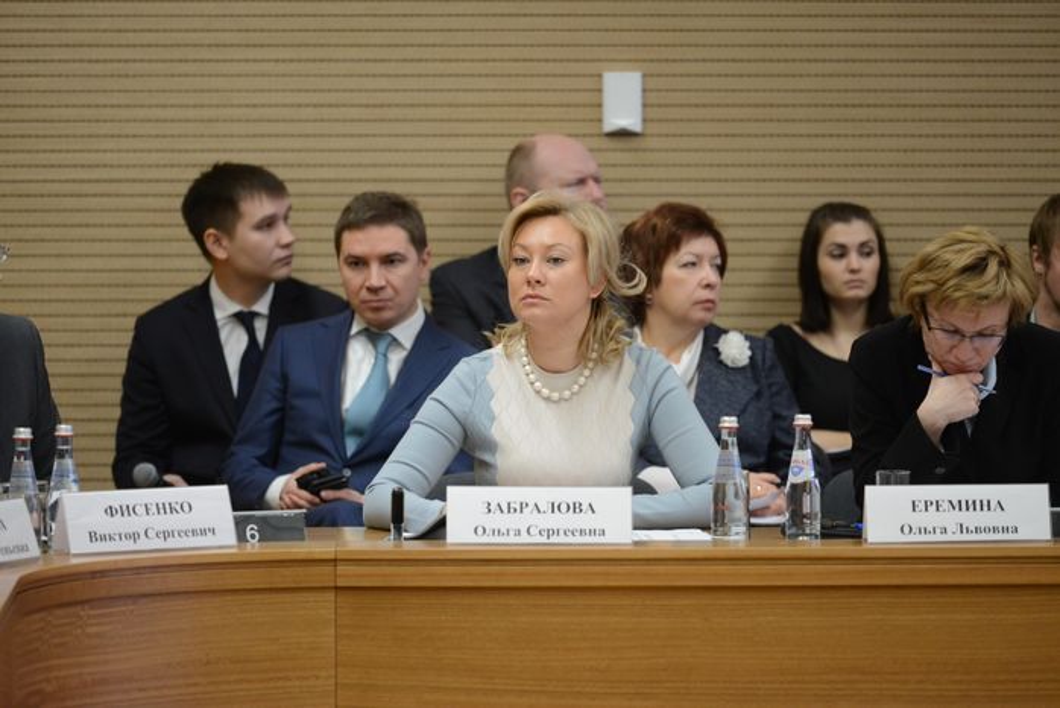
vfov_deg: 6.9
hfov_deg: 10.3
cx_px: 530
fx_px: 5891
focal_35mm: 200
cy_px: 354
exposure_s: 1/200
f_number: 4
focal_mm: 200
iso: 3200
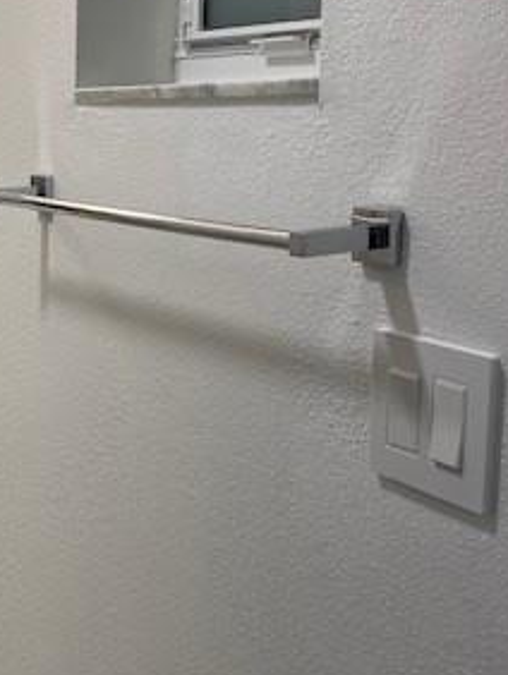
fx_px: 1153
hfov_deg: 23.8
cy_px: 309
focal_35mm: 59
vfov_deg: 32.7
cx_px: 2
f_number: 1.8
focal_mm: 4.25
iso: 64
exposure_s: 1/60
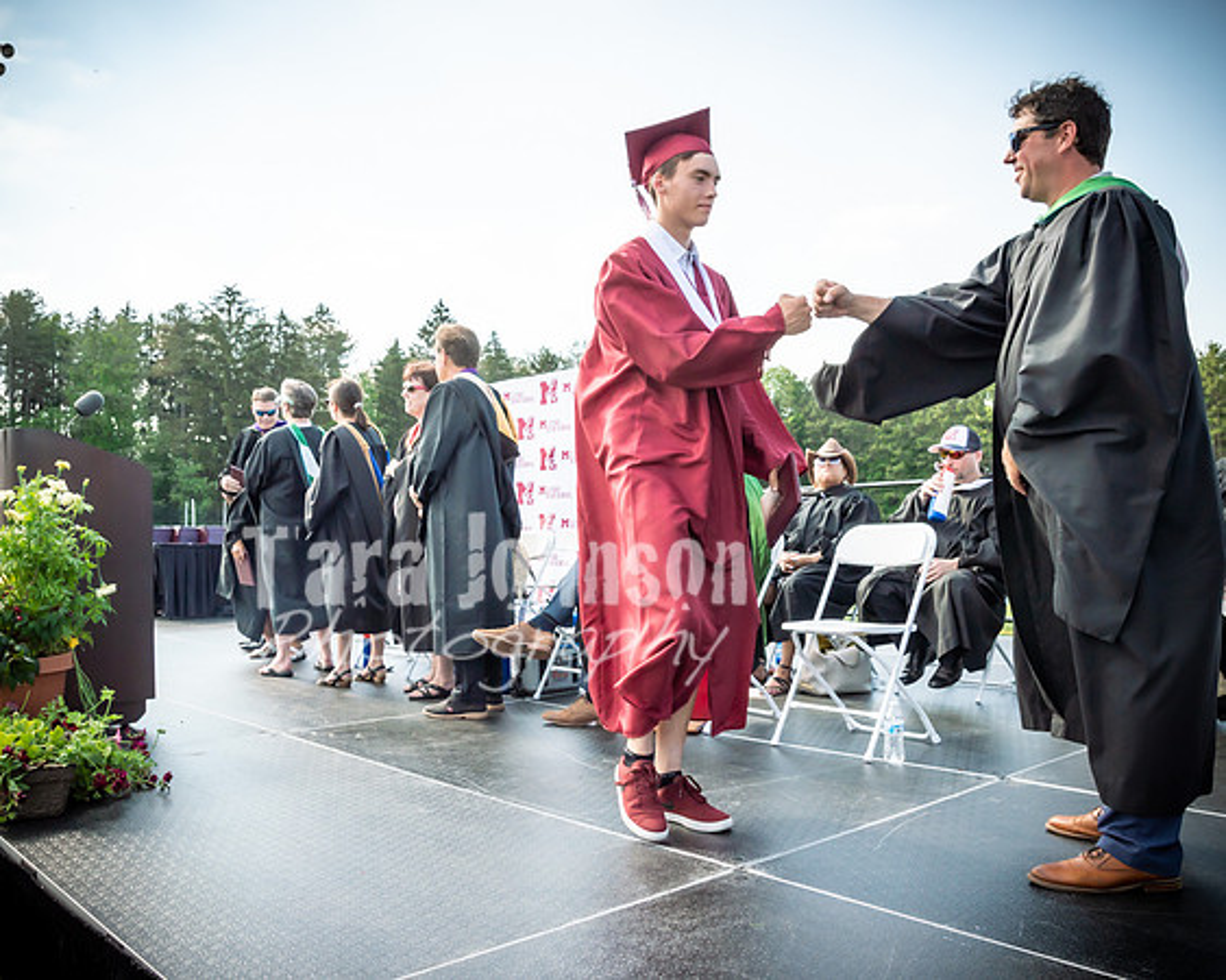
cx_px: 613
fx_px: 1043
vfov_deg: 50.3
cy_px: 490
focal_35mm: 29
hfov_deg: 60.9
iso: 200
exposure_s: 1/500
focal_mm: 17
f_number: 7.1
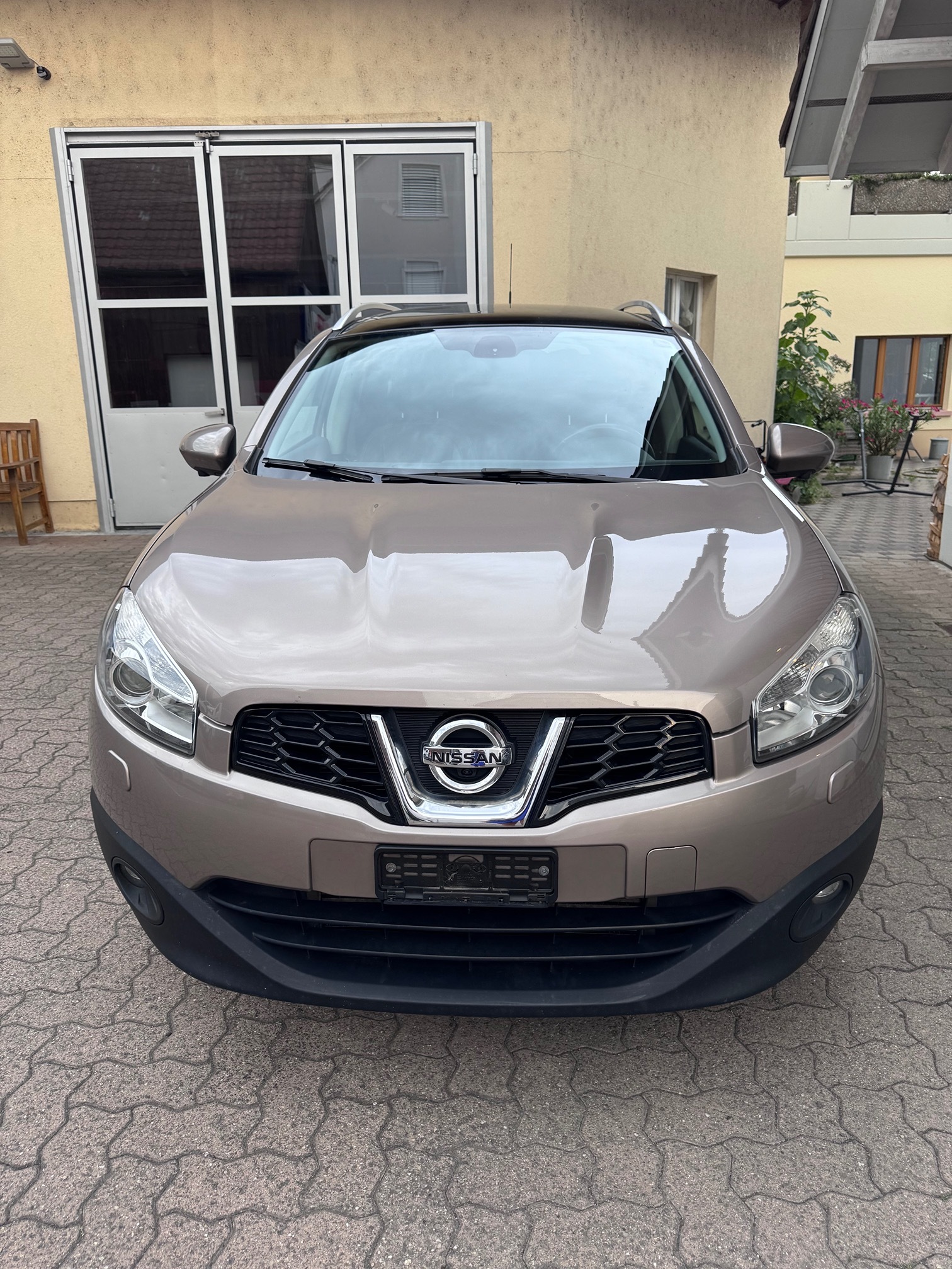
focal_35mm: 24
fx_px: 880
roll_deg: +1.8
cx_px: 476
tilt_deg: -14.6
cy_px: 634
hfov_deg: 56.8
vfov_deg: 71.6
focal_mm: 6.76
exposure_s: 1/121
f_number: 1.78
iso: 80
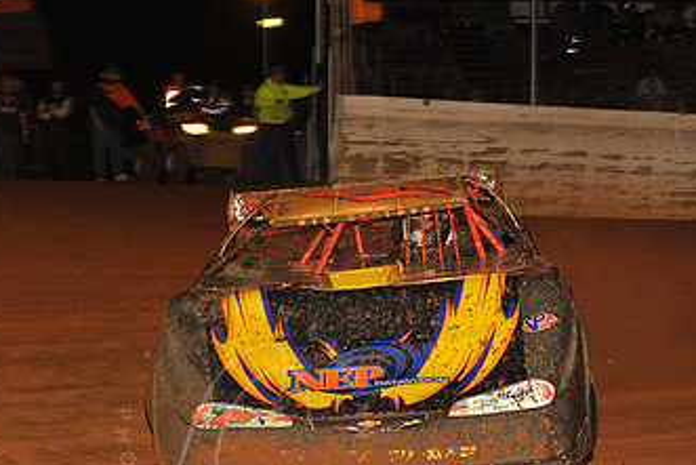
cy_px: 234
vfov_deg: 13.1
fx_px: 2031
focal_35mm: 105
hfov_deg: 19.4
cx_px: 242
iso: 800
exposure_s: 1/320
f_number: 7.1
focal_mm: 60
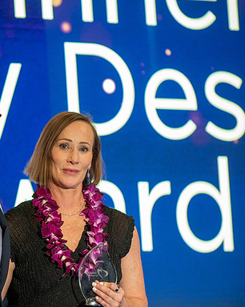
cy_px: 154
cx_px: 44
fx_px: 1932
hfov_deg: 7.2
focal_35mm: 213
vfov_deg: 9.1
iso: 3200
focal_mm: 150
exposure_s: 1/125
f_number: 2.8
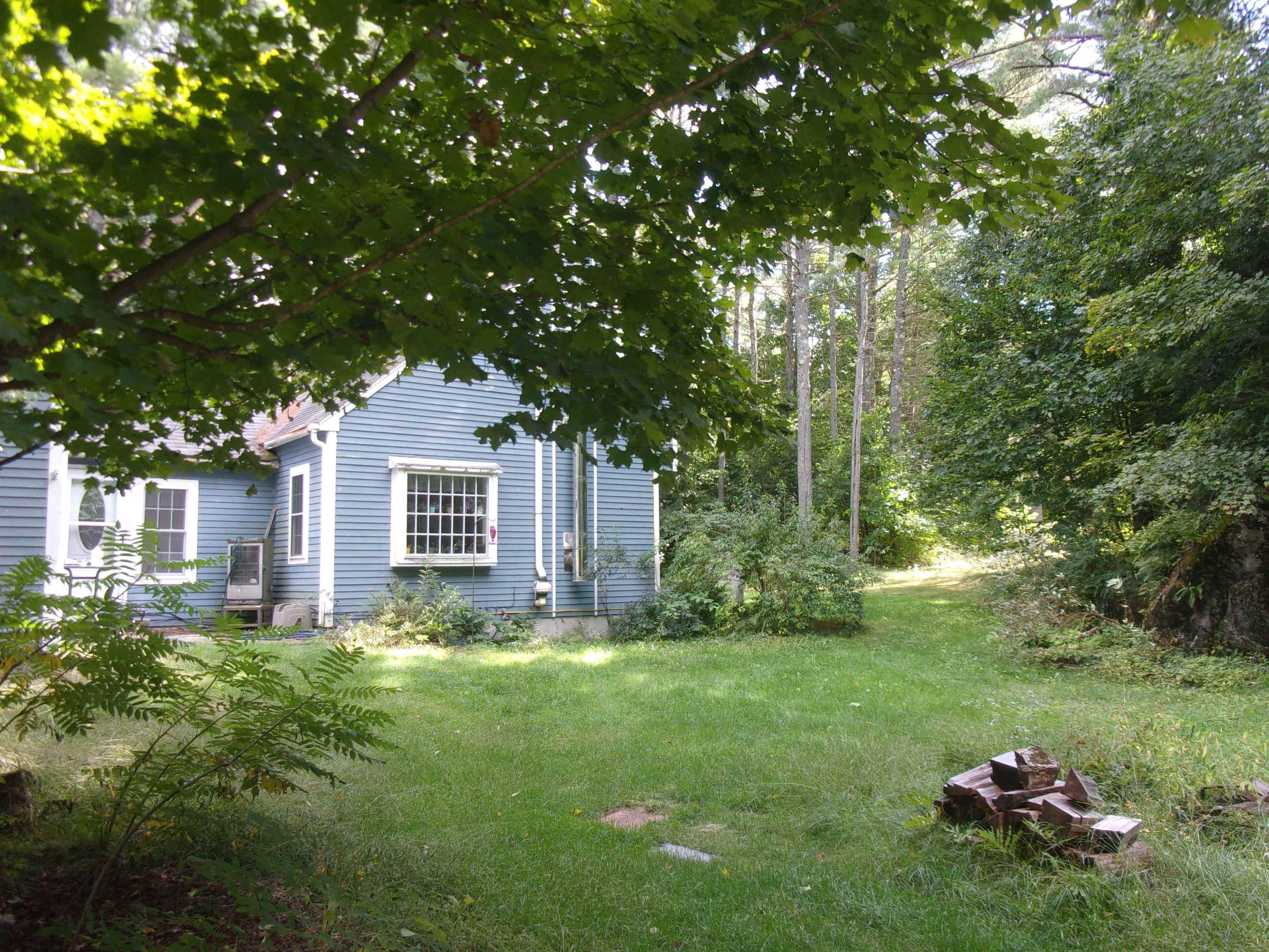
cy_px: 476
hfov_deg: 63.4
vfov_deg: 49.7
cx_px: 634
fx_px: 1026
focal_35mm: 28
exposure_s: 1/42
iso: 80
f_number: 3.9
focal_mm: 5.1
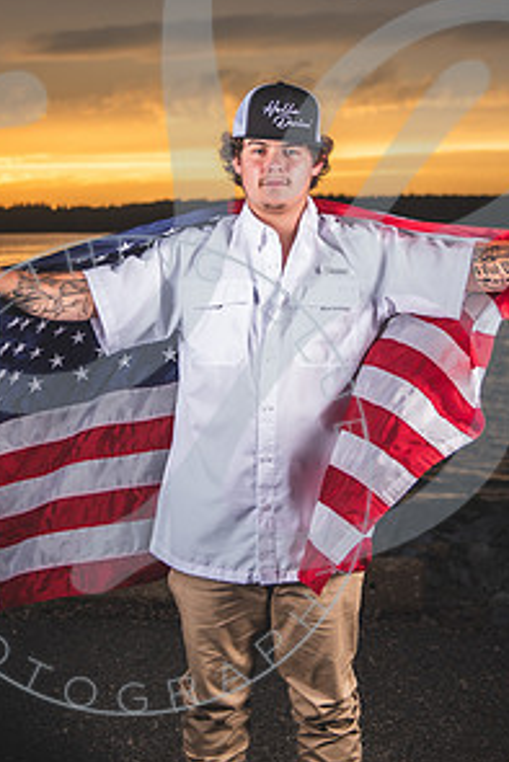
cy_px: 279
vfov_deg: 34.3
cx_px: 248
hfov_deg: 23.4
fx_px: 1229
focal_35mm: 58
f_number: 2.8
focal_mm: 38
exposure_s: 1/500
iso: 100
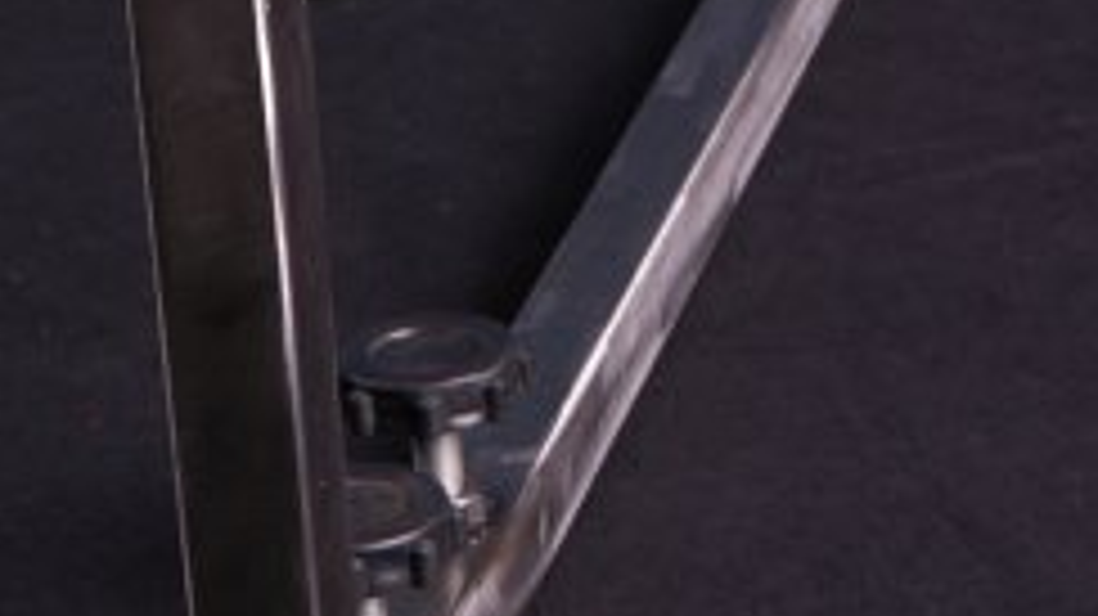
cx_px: 104
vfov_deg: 10.3
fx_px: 3347
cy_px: 778
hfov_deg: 18.3
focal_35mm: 115
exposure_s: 1/125
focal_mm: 28
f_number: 11
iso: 100
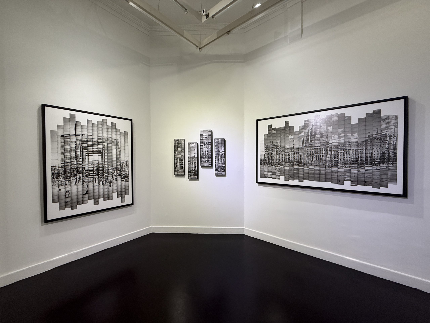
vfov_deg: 85.7
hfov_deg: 102.1
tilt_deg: -0.8
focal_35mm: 14
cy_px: 162
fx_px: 174
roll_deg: -0.3
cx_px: 215
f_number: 2.2
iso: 160
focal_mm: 2.22
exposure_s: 1/100
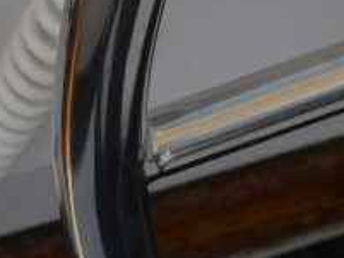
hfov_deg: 7.0
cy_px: -179
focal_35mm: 282
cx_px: -89
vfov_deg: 5.2
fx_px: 2804
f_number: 4.3
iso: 125
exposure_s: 1/500
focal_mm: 12.6
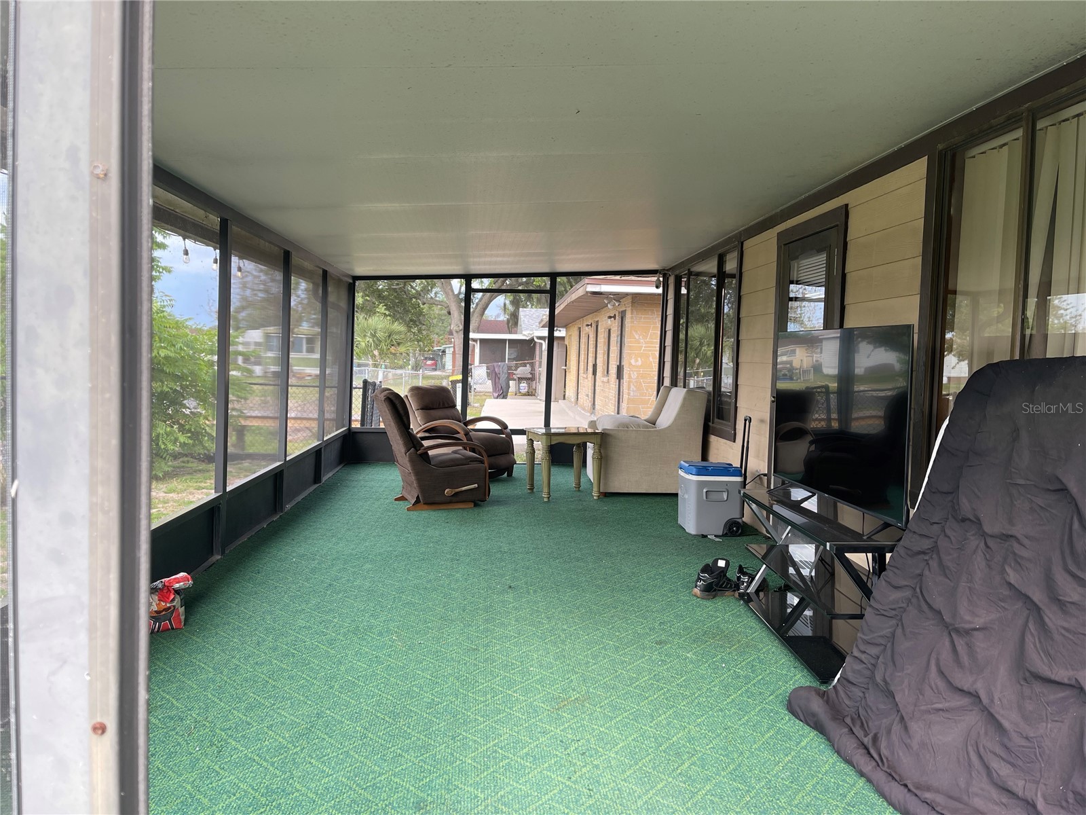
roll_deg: -2.0
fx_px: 784
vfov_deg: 54.9
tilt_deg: -4.2
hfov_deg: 69.4
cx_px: 543
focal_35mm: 25
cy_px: 408
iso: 32
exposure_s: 1/124
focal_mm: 5.1
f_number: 1.6
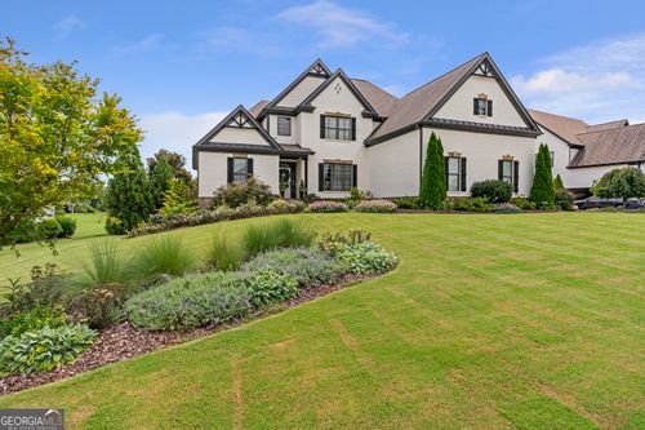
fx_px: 340
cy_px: 215
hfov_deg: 86.9
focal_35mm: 19
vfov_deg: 64.5
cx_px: 322
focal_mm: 19
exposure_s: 1/800
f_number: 8
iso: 400
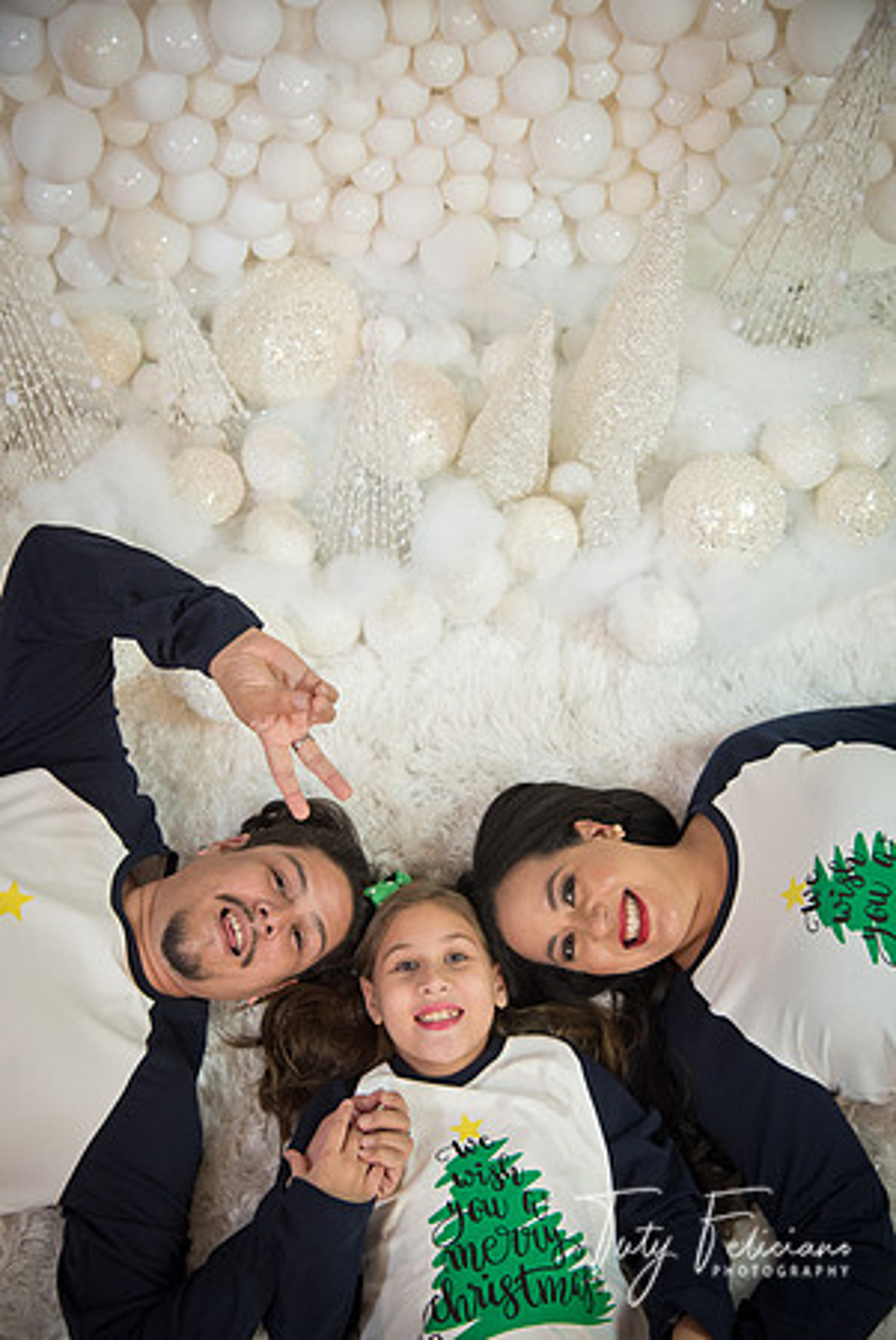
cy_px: 670
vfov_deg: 38.2
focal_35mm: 52
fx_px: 1937
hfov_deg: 26.0
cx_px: 448
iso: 1000
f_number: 4.5
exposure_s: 1/100
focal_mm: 52
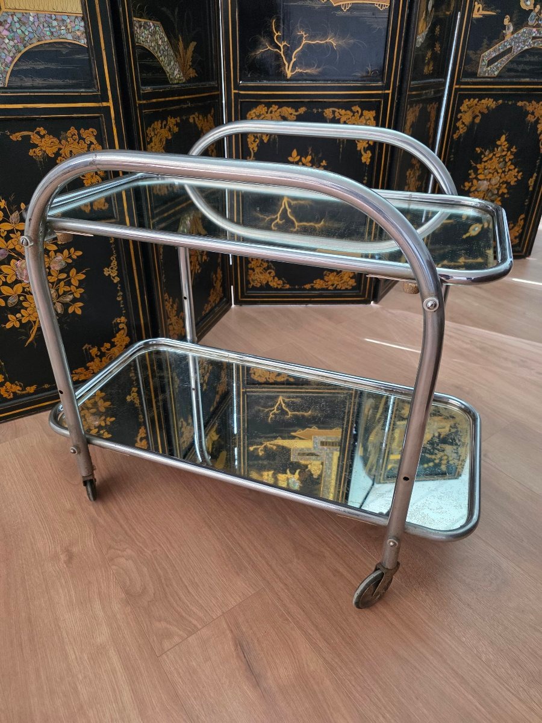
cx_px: 271
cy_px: 362
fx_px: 480
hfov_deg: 58.9
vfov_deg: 73.9
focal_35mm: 23
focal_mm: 6.3
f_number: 1.7
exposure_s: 1/100
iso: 320
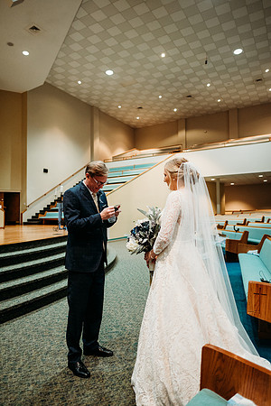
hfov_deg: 53.1
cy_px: 203
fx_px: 271
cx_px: 136
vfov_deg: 73.7
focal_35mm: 24
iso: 2000
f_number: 1.8
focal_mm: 24
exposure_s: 1/125
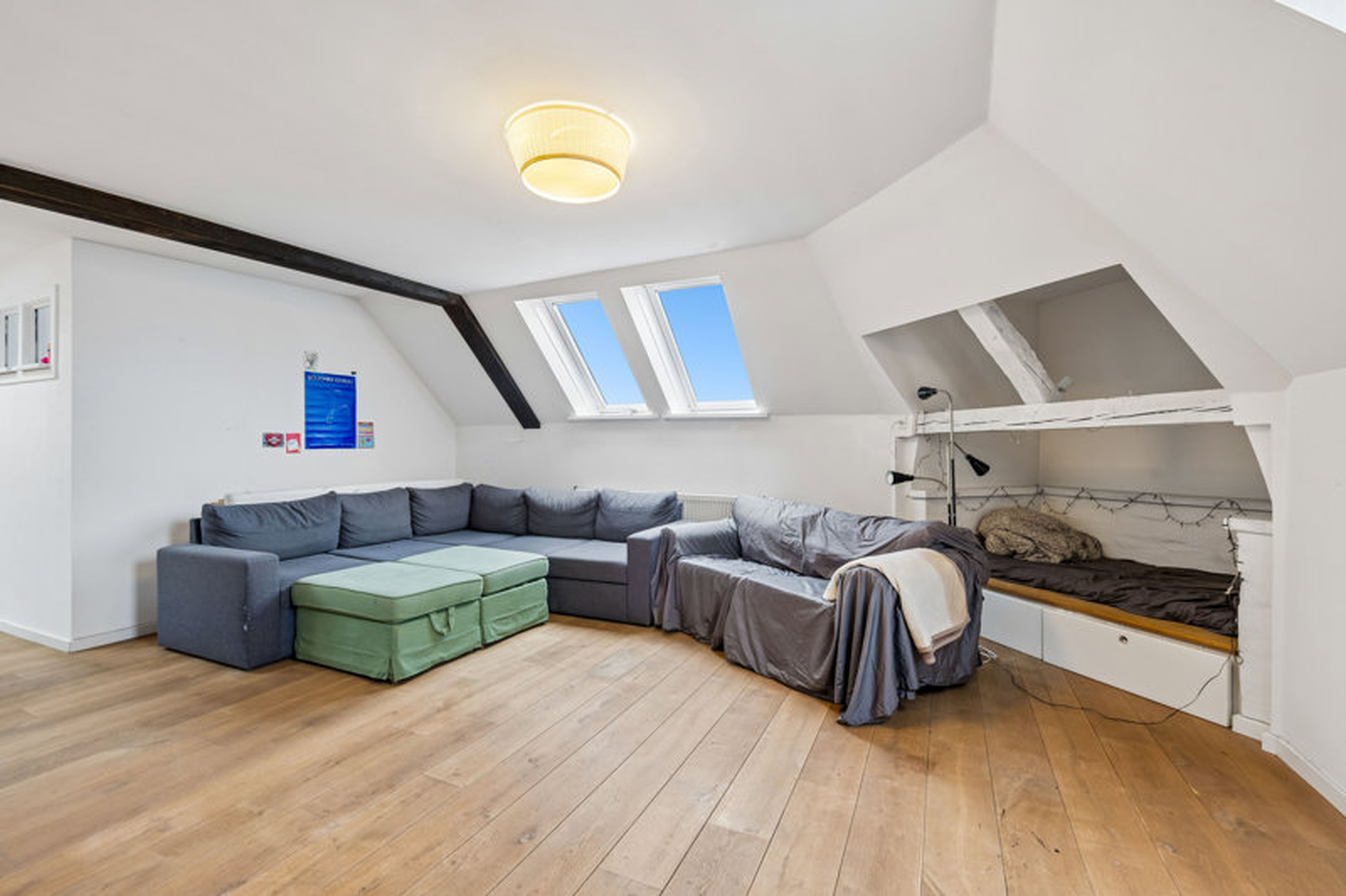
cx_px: 673
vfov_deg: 73.7
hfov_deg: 96.7
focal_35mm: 16
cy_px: 448
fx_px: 598
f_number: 9
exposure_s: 1/2.5
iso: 160
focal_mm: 16
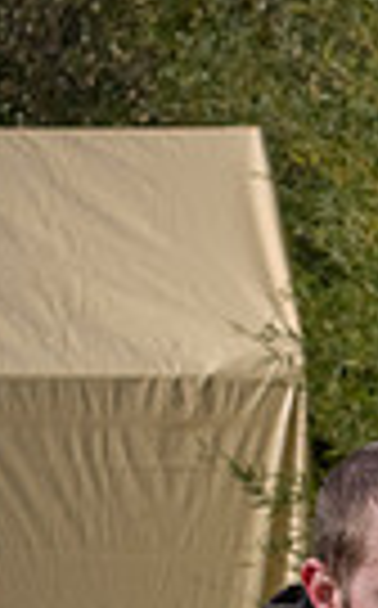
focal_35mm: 350
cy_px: 741
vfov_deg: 6.0
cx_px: 1274
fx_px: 5787
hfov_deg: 3.6
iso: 400
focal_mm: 80
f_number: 9
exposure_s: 1/1000
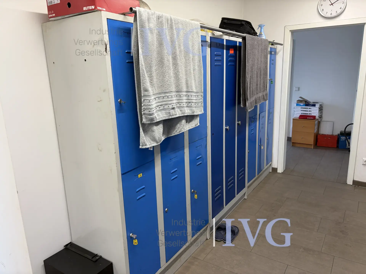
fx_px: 275
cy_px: 137
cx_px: 183
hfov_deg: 67.3
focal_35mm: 26
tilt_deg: -11.8
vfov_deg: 53.1
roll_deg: +2.5
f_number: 1.6
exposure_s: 1/100
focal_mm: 5.96
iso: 80
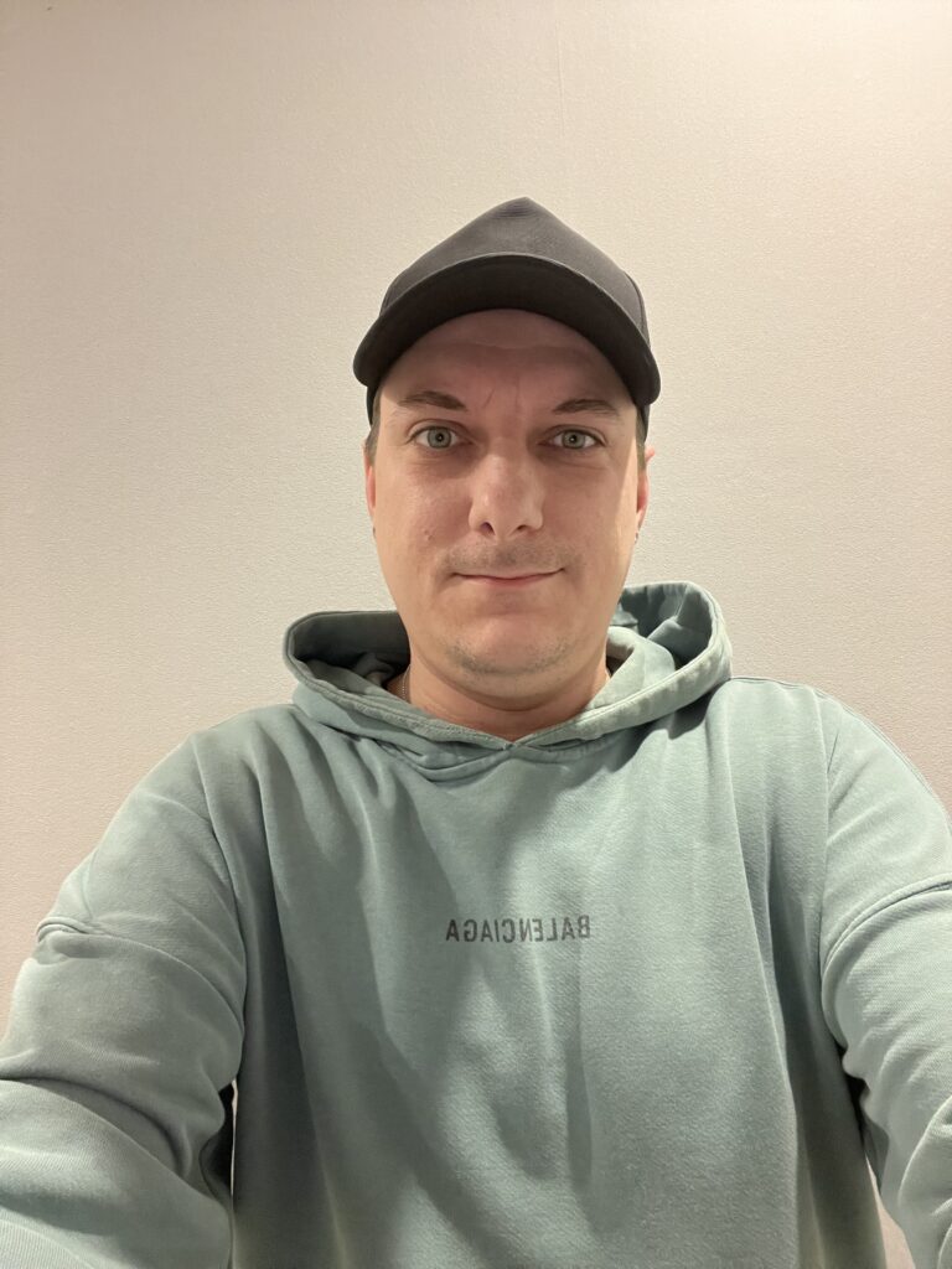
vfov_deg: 73.9
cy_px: 634
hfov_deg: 58.9
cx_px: 476
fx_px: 843
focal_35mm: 23
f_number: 2.2
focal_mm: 2.71
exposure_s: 1/33
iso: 400
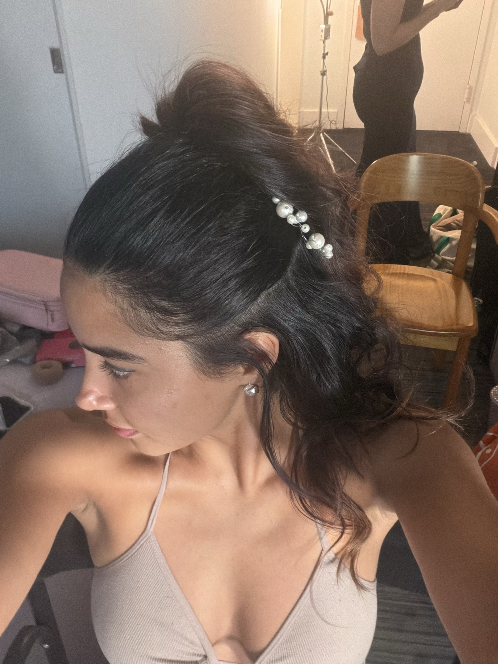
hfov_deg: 46.8
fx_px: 575
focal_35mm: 30
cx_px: 249
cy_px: 332
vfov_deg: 60.0
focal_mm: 2.71
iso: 320
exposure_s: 1/41
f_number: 1.9
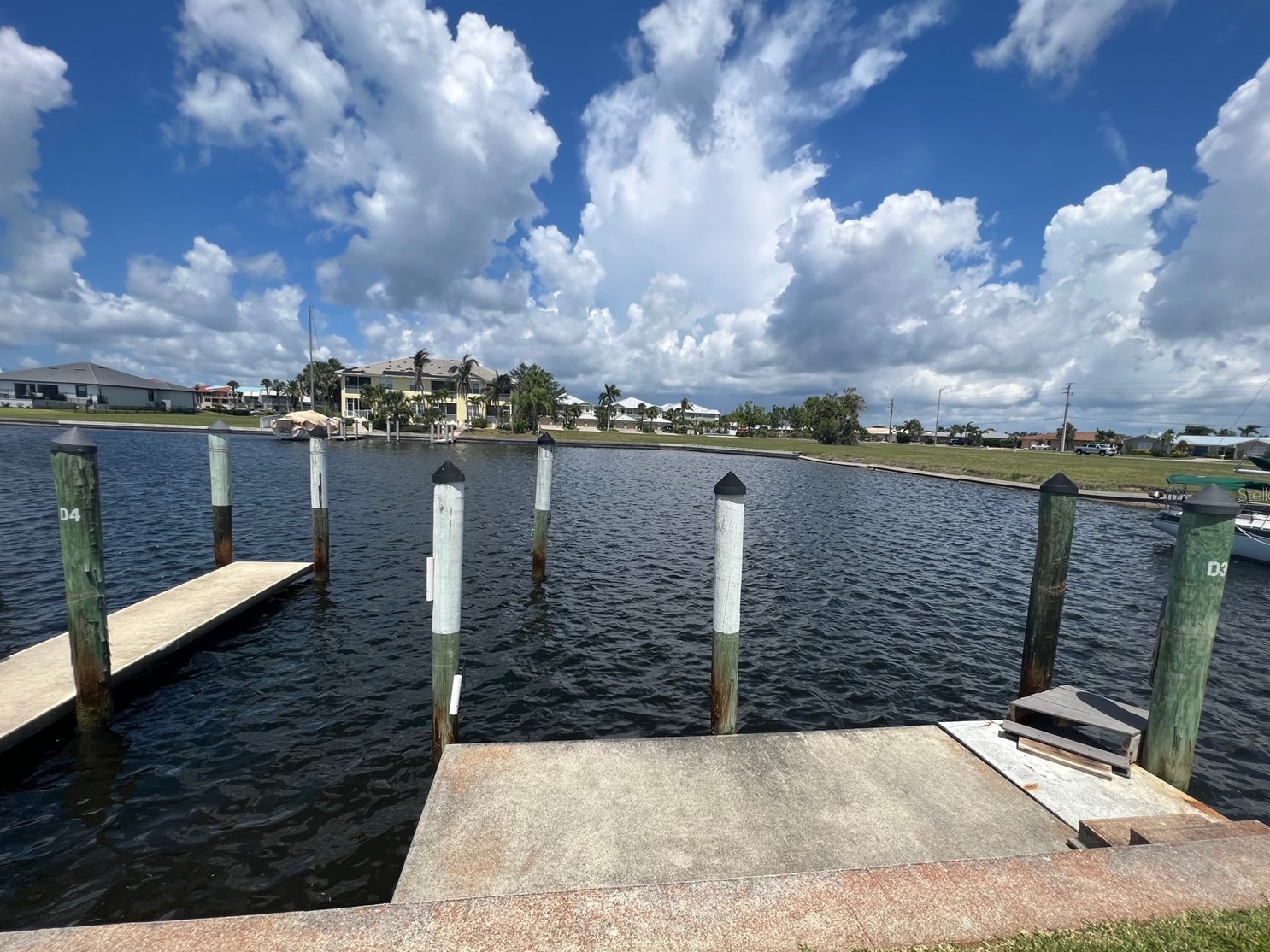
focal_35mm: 14
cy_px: 494
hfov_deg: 102.1
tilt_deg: -6.5
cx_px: 635
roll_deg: -2.0
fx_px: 514
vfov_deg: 85.6
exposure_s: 1/2320
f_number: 1.8
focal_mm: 1.57
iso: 32
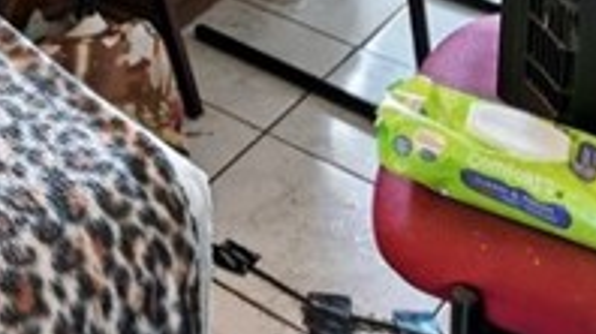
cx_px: -147
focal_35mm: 76
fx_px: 1200
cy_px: -587
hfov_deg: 24.8
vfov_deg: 11.4
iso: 640
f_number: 8
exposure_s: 1/2
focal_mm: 14
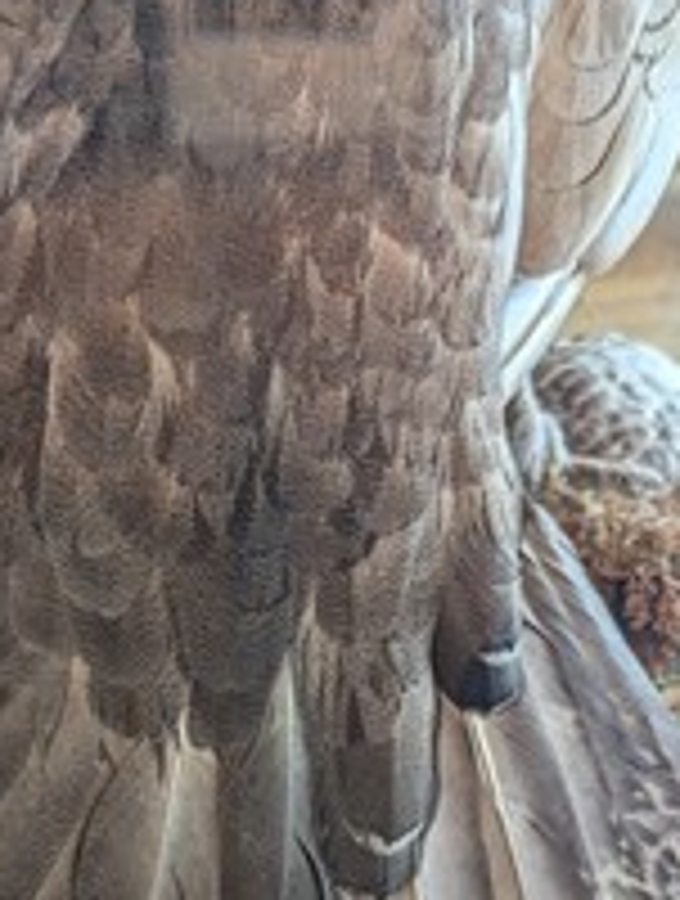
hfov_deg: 30.1
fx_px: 1252
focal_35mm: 48
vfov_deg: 37.6
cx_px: 205
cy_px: 765
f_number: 1.85
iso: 245
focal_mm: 6.81
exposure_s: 1/125
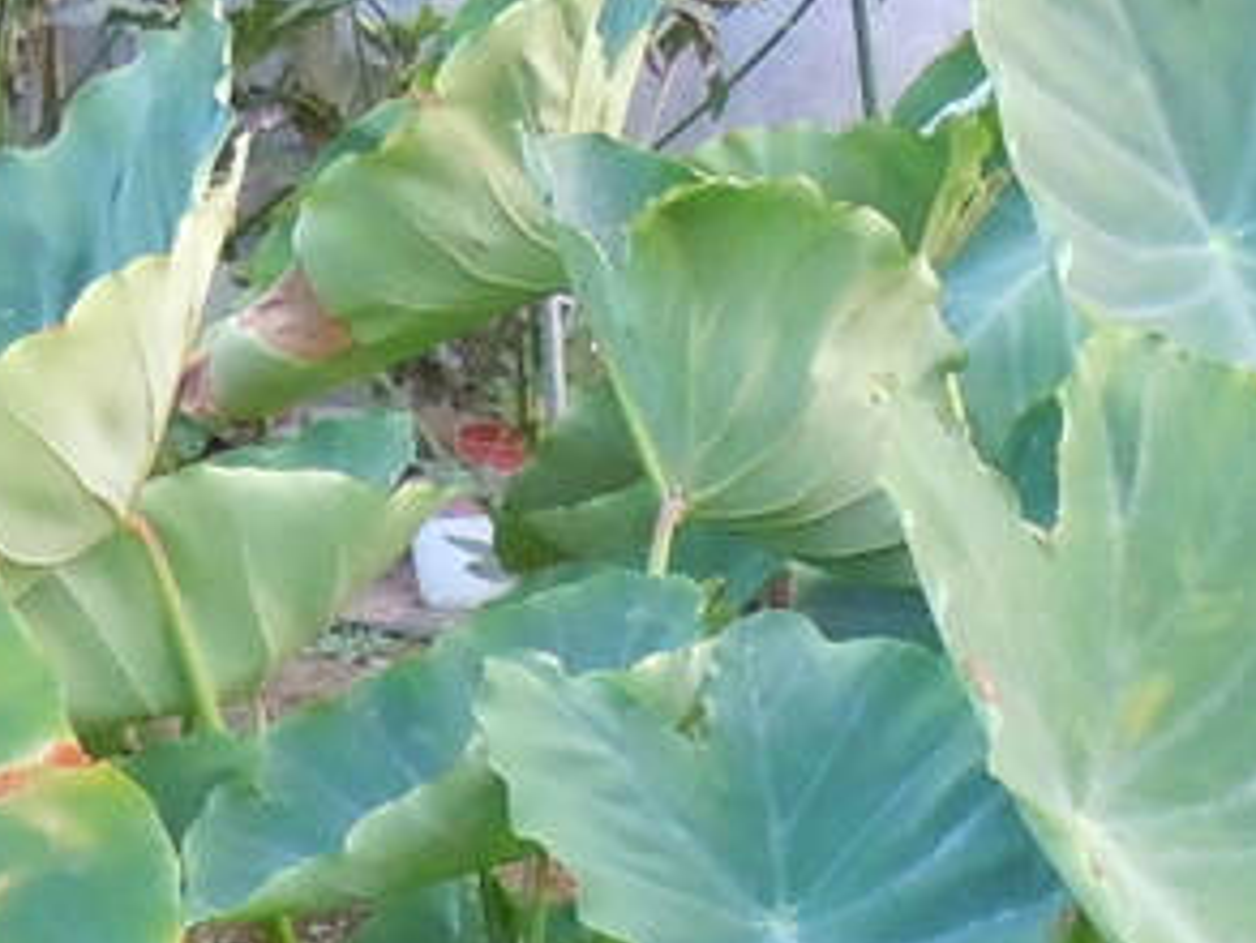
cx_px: 420
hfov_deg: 16.0
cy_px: 1479
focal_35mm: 123
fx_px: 4465
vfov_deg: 11.5
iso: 800
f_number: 3.5
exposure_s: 1/80
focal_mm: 5.4
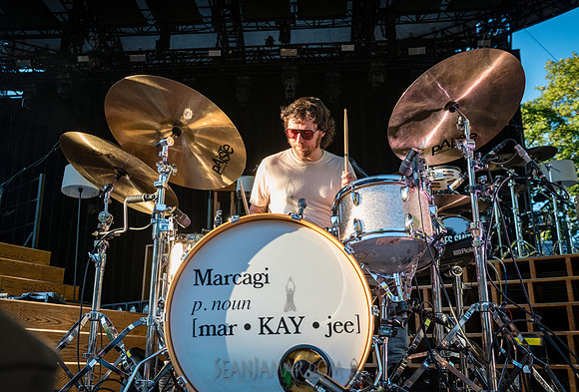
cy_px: 187
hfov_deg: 52.3
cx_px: 258
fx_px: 588
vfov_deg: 36.9
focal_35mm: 36
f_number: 5
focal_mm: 32
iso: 2000
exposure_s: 1/1250
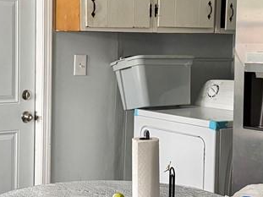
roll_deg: -1.5
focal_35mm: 79
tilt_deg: -5.0
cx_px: 112
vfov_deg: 18.6
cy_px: 102
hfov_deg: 24.7
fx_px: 600
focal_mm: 6.76
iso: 320
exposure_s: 1/60
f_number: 1.78
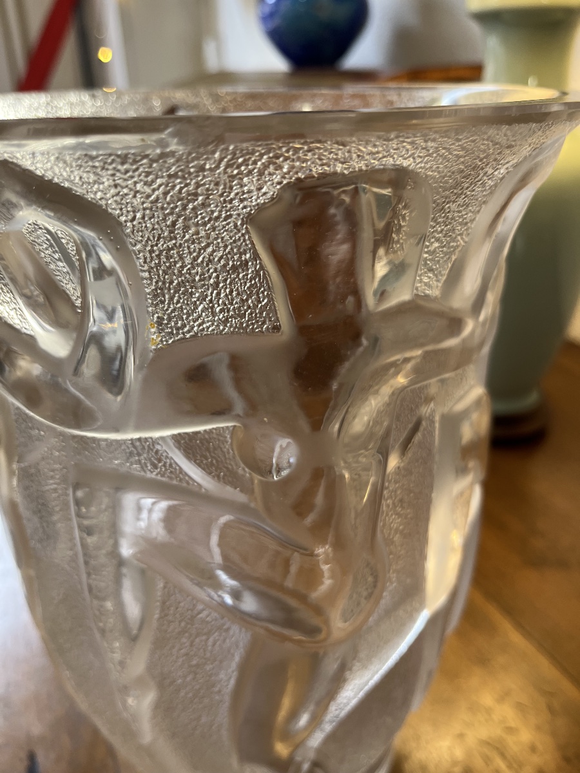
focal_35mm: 26
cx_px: 290
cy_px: 386
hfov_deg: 53.1
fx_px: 581
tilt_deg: -28.7
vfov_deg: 67.3
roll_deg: +2.2
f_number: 1.6
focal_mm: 5.1
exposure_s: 1/121
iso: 125
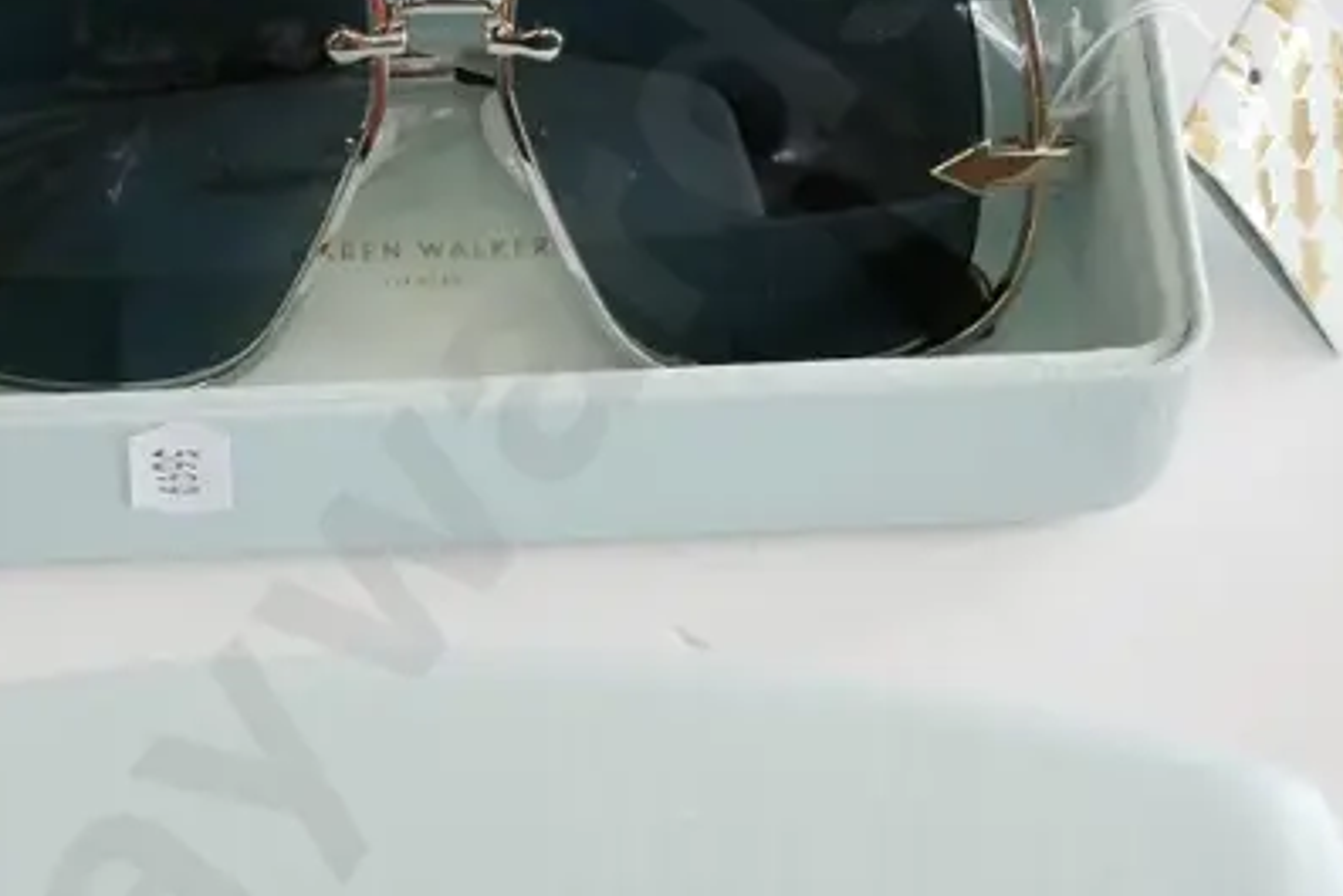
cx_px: 440
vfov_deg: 11.6
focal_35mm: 118
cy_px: 500
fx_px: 4403
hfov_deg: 17.3
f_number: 4.2
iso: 640
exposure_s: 1/60
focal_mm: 22
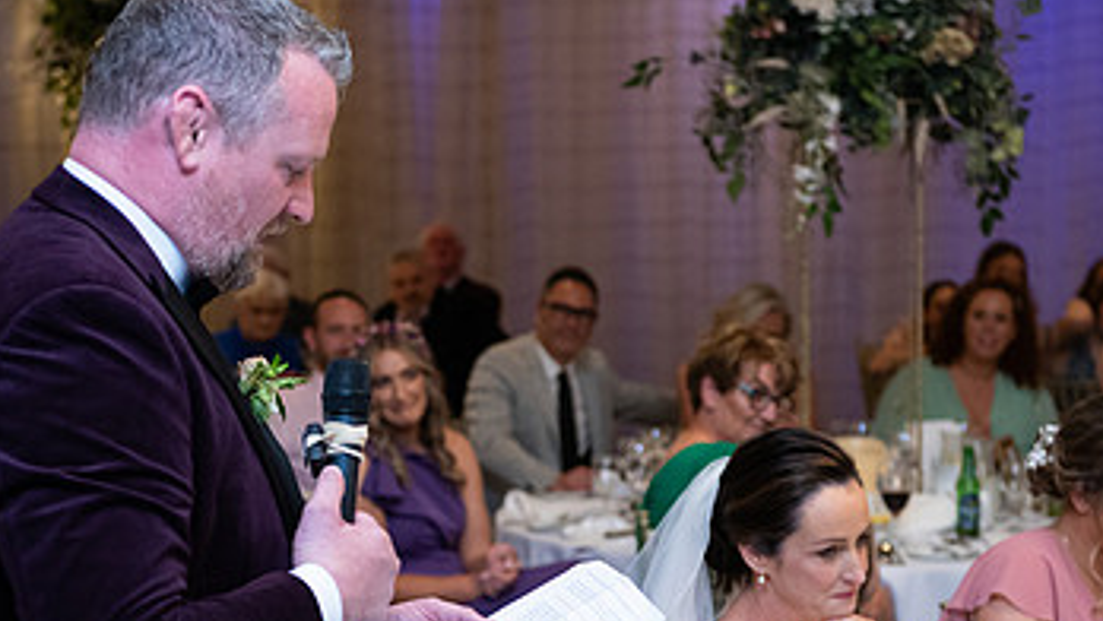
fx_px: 2809
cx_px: 498
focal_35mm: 96
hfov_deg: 22.2
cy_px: 496
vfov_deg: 12.6
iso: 800
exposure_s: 1/160
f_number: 3.5
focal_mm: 55
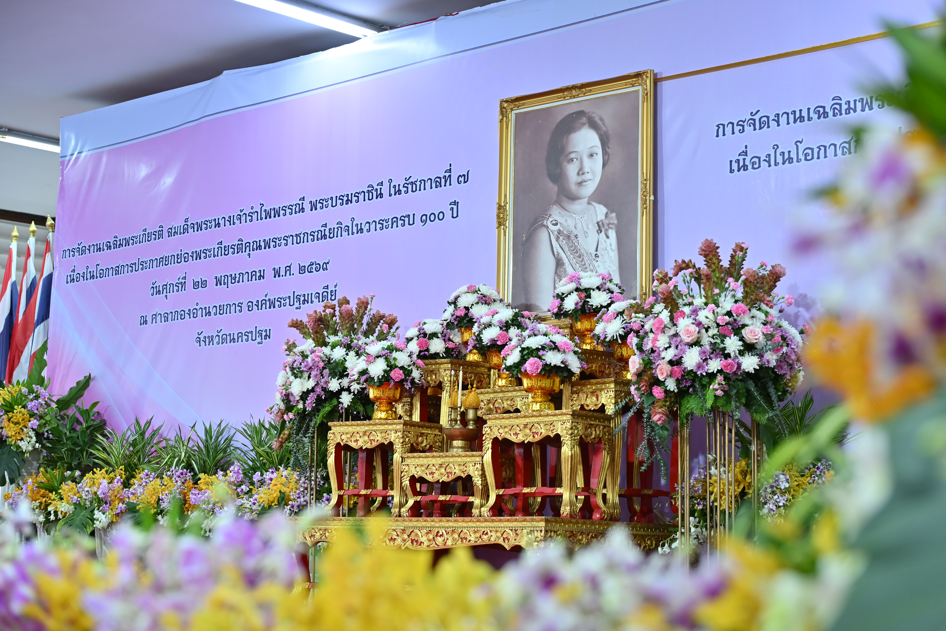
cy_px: 316
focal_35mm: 63
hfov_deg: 31.9
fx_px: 1655
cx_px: 473
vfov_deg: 21.6
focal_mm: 63
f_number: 4
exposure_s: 1/200
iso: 800
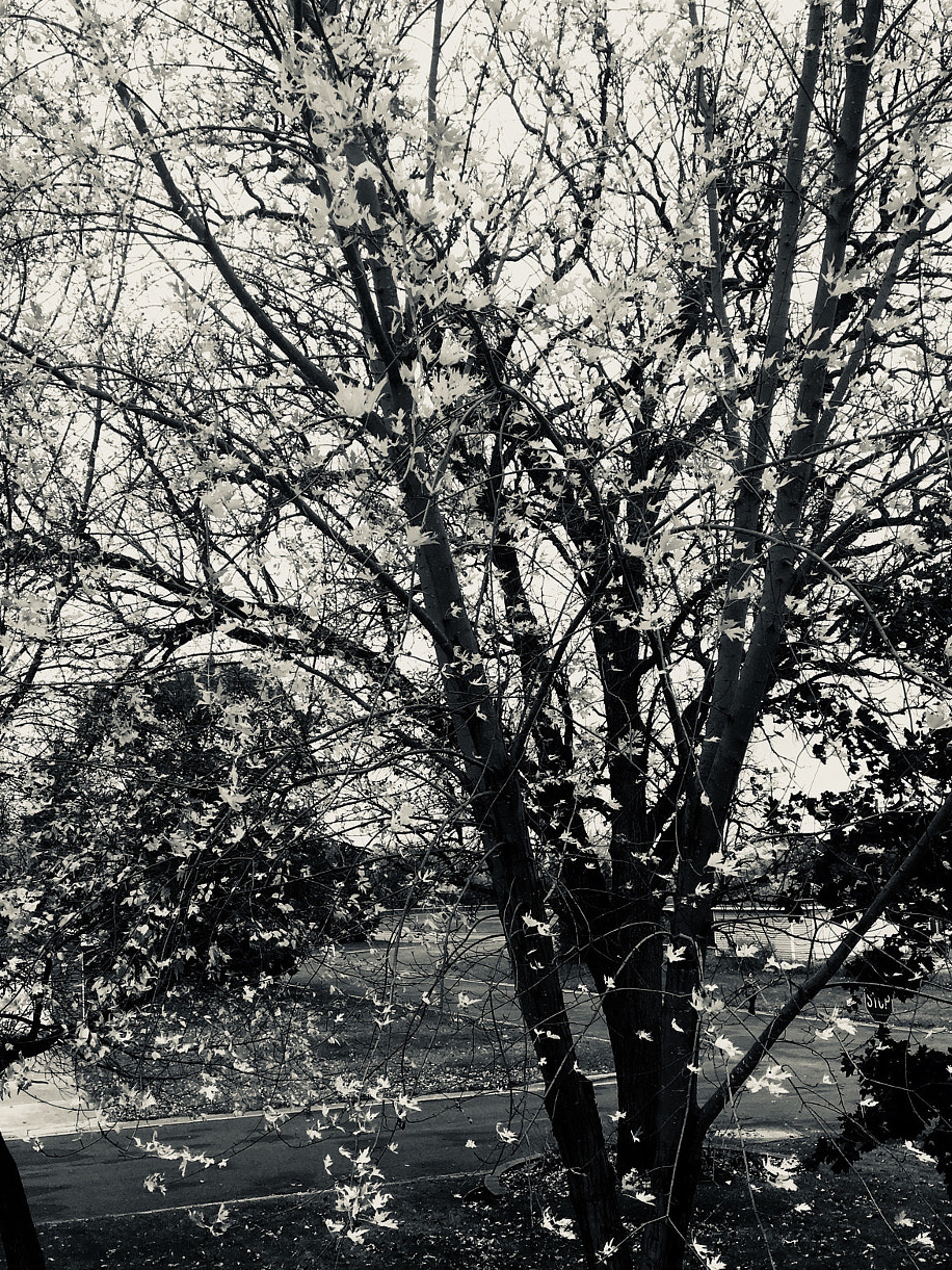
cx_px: 464
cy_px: 818
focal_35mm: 38
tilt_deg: +3.4
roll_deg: +2.6
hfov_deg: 37.7
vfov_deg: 48.4
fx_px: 1393
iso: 32
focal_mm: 4.15
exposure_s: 1/120
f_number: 2.2
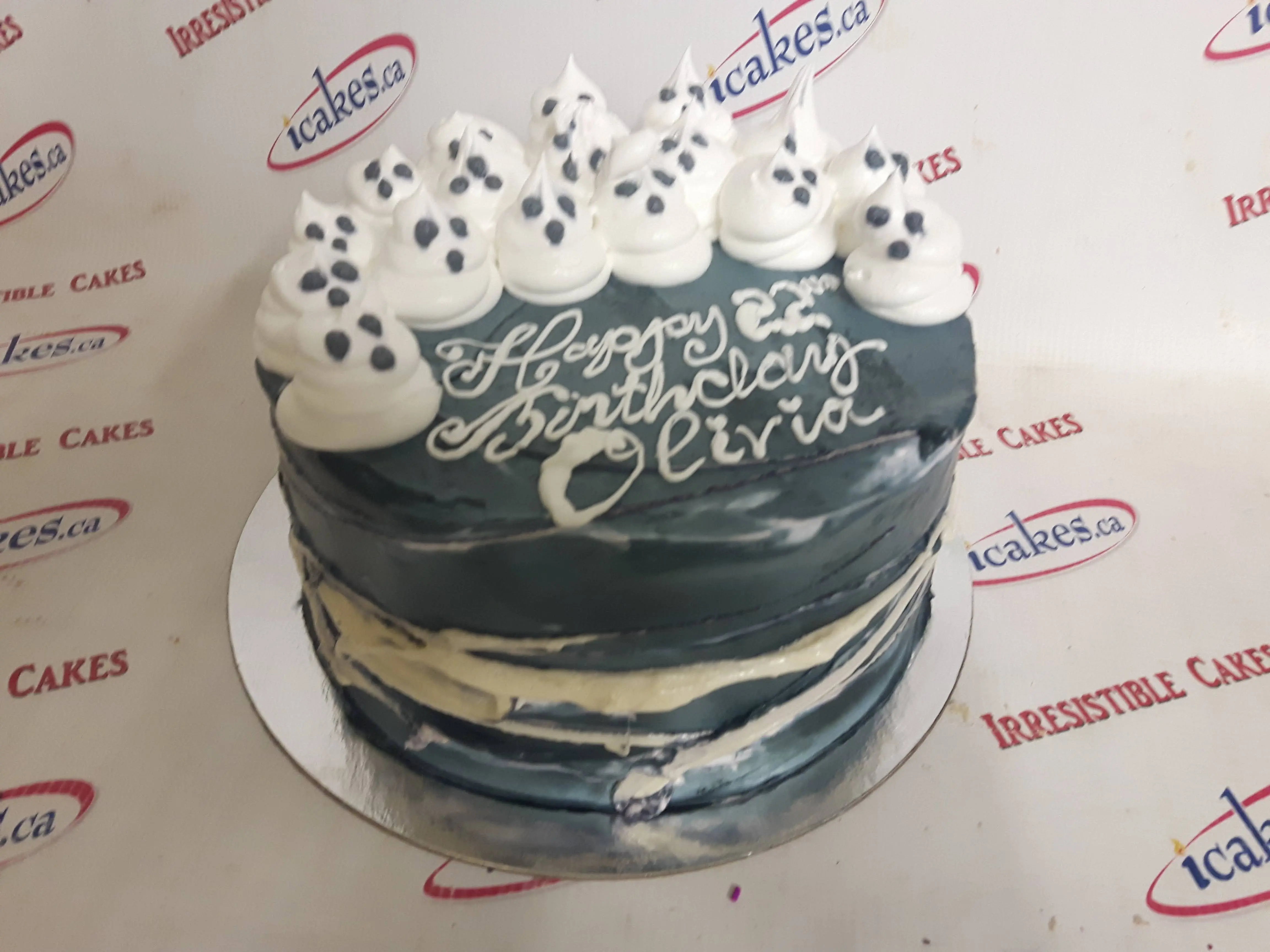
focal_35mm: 31
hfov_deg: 58.4
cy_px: 476
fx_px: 1137
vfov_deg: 45.4
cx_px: 635
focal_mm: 3.7
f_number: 1.9
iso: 160
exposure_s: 1/17
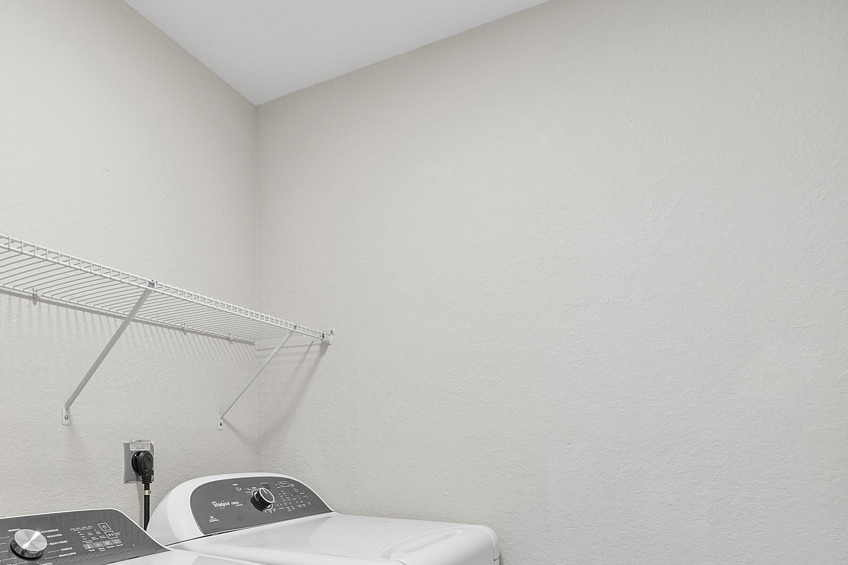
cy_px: 433
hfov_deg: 69.7
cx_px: 289
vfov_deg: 49.0
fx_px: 589
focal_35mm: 25
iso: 160
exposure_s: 1/3
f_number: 11
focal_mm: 10
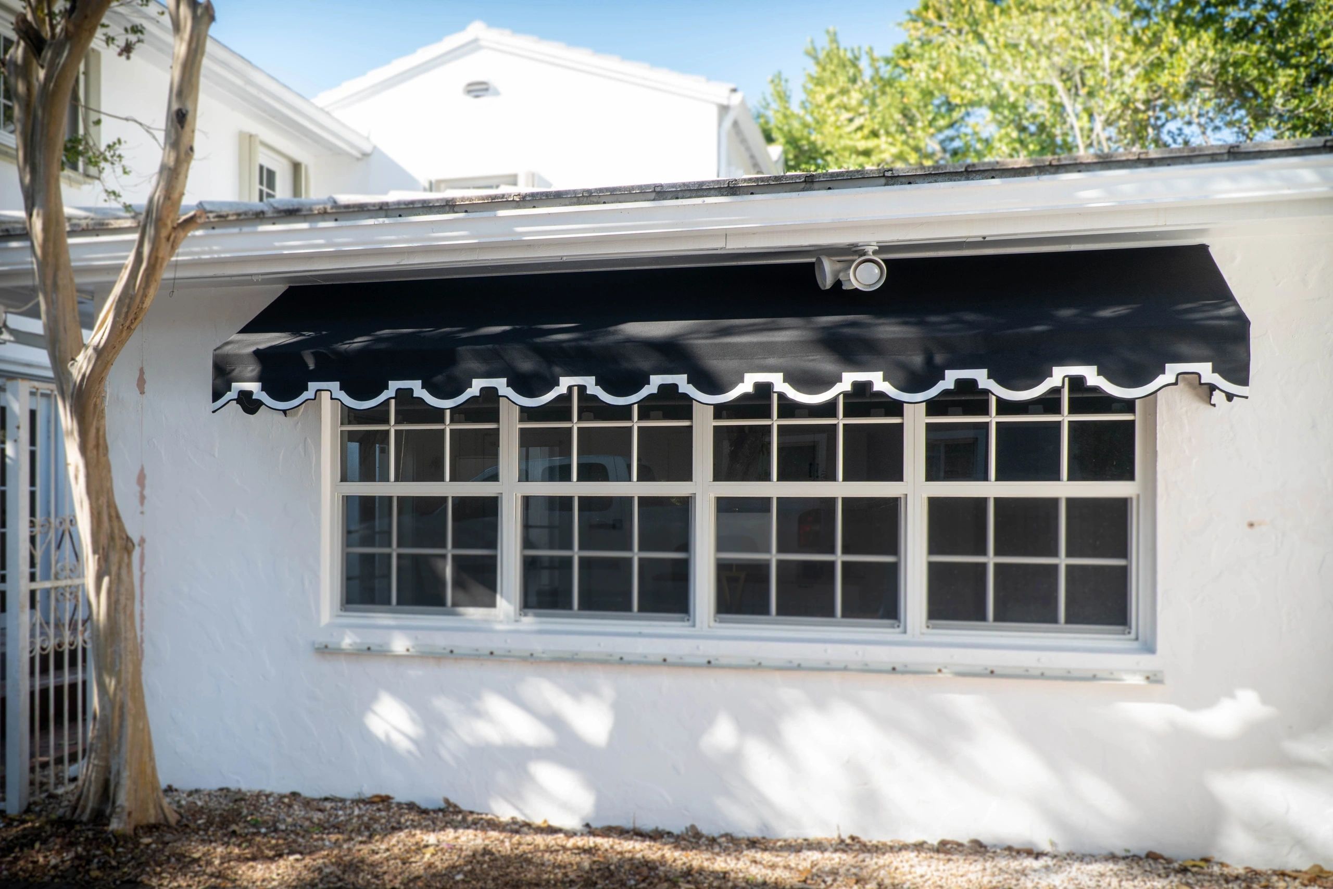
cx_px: 517
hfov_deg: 55.9
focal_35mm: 34
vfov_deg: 39.3
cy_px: 484
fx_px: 1243
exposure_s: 1/80
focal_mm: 18
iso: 100
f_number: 6.3
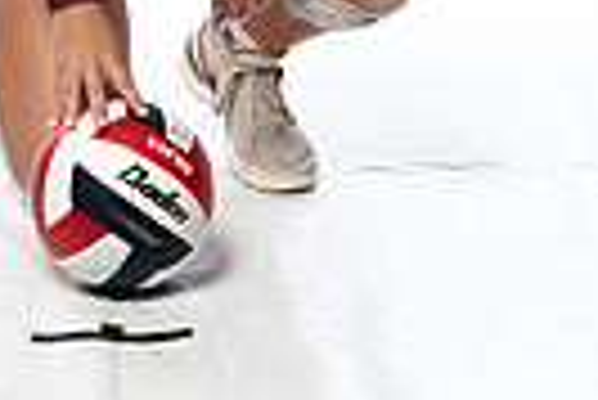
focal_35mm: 166
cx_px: 81
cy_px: -589
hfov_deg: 12.3
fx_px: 2760
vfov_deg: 7.7
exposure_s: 1/250
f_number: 5.6
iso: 640
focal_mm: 49
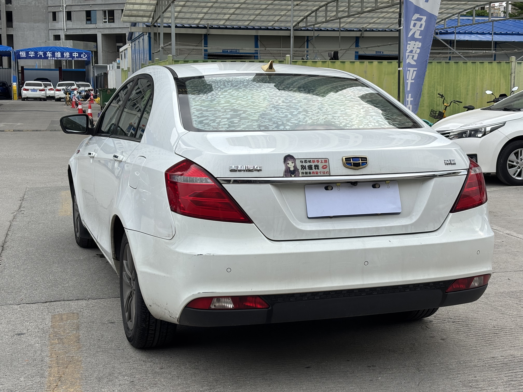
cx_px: 262
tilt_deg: -7.9
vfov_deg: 28.0
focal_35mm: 52
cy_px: 196
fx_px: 786
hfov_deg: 36.8
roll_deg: -0.5
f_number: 1.6
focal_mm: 5.96
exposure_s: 1/1479
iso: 40
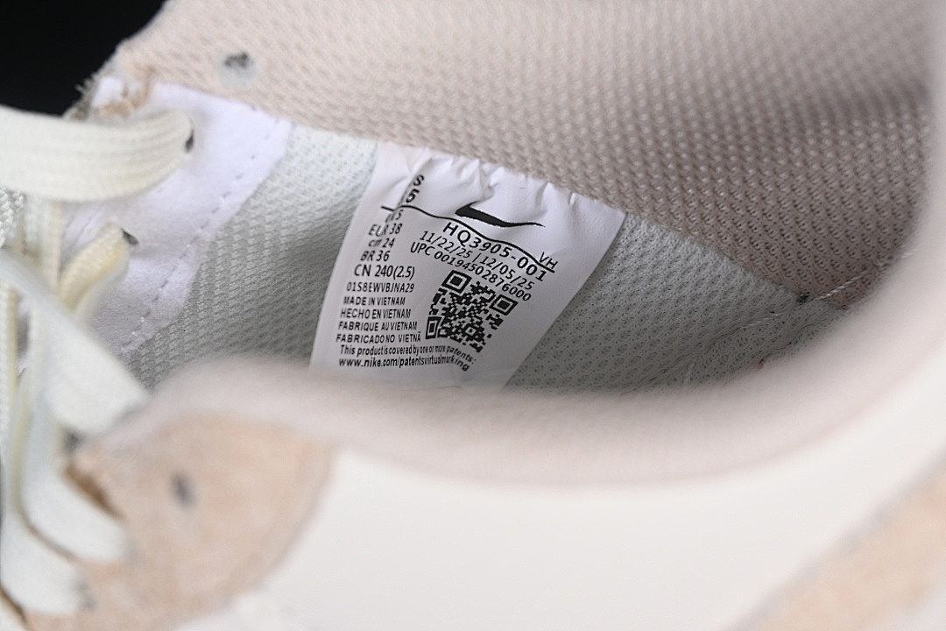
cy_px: 316
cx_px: 473
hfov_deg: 27.0
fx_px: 1971
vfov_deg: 18.2
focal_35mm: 75
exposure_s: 1/80
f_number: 7.1
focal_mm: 50
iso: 160
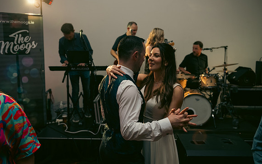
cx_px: 130
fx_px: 257
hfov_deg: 54.0
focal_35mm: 36
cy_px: 82
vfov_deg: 35.3
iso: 800
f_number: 3.5
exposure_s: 1/160
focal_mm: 35
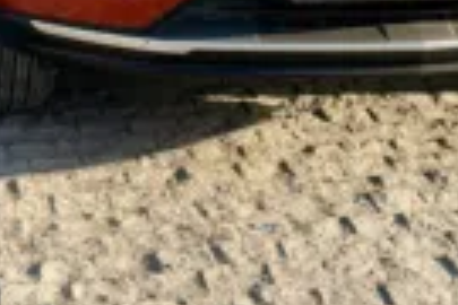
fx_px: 1883
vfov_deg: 8.9
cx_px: 332
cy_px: -237
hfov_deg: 13.8
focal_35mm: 148
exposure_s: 1/2415
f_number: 1.78
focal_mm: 6.76
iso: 64
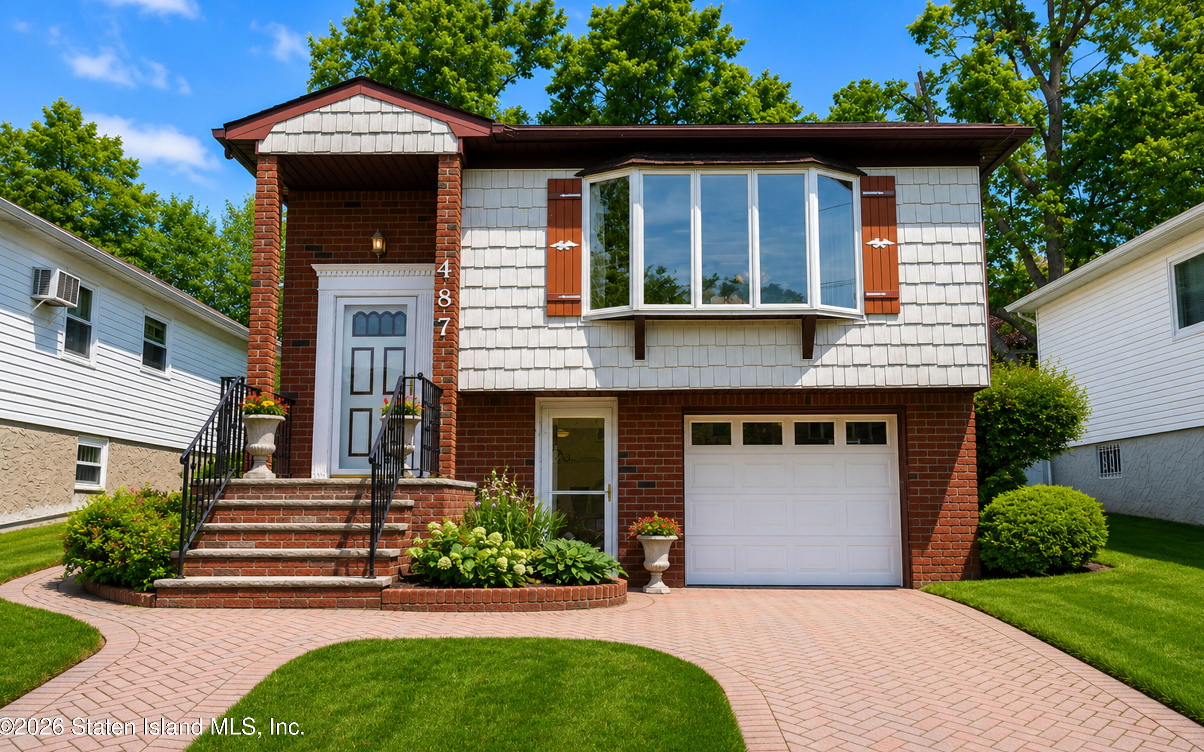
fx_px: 1001
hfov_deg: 62.0
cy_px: 357
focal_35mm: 31
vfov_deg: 41.2
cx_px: 606
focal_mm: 29.5
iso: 100
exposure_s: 1/100
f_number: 5.6
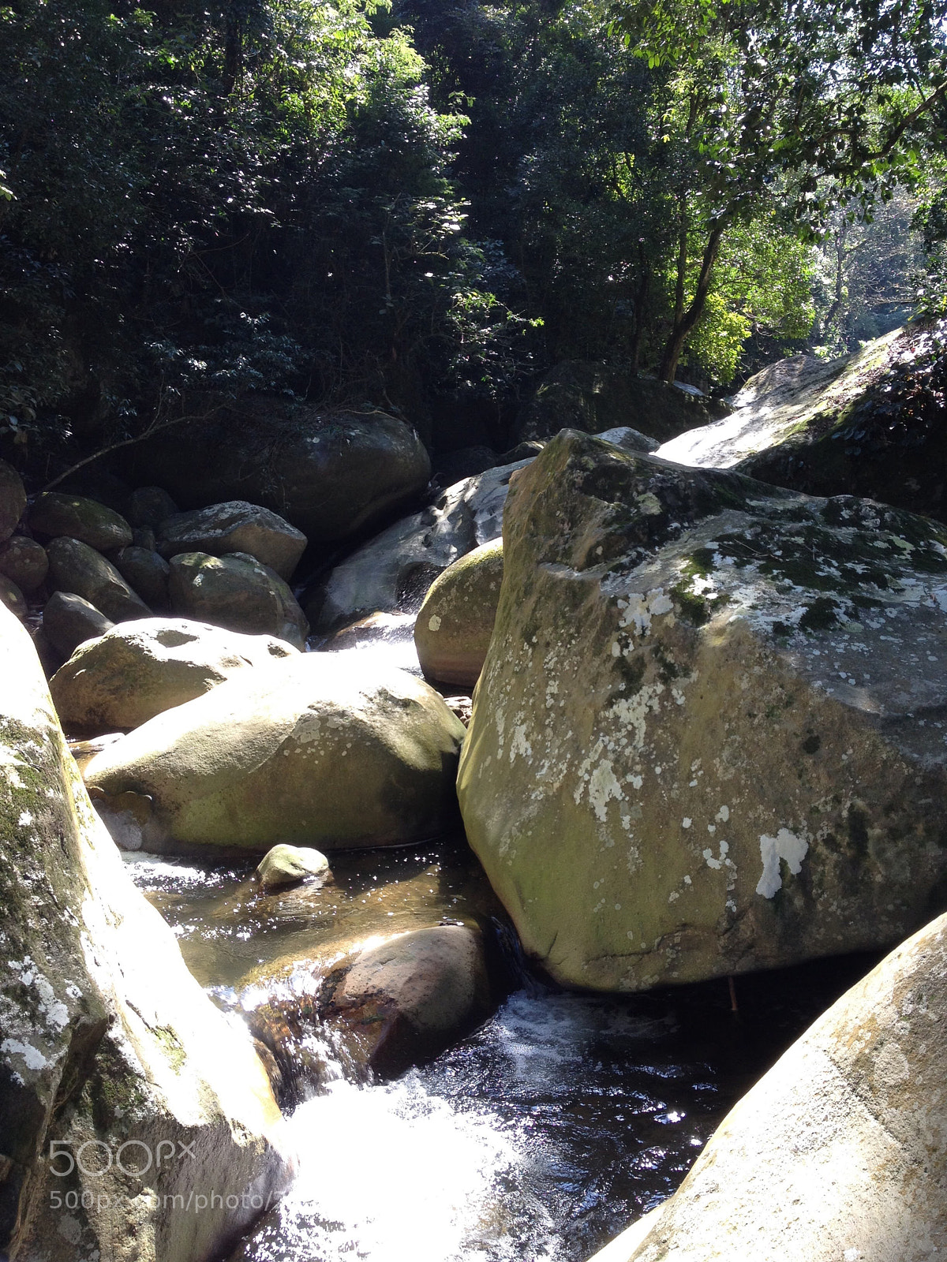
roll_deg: +1.9
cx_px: 474
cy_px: 631
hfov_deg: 40.7
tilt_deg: -2.9
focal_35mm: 35
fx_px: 1277
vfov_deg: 52.6
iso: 50
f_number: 2.4
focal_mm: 4.28
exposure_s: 1/120
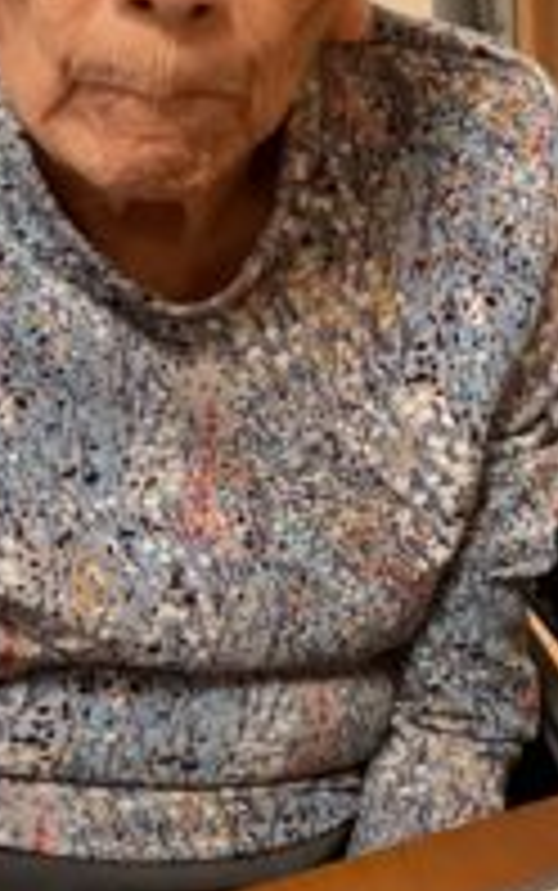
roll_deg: +8.0
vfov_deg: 22.3
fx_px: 2260
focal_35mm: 93
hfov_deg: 14.1
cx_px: 292
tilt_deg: -27.1
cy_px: 454
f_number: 1.8
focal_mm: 3
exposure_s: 1/60
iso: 160
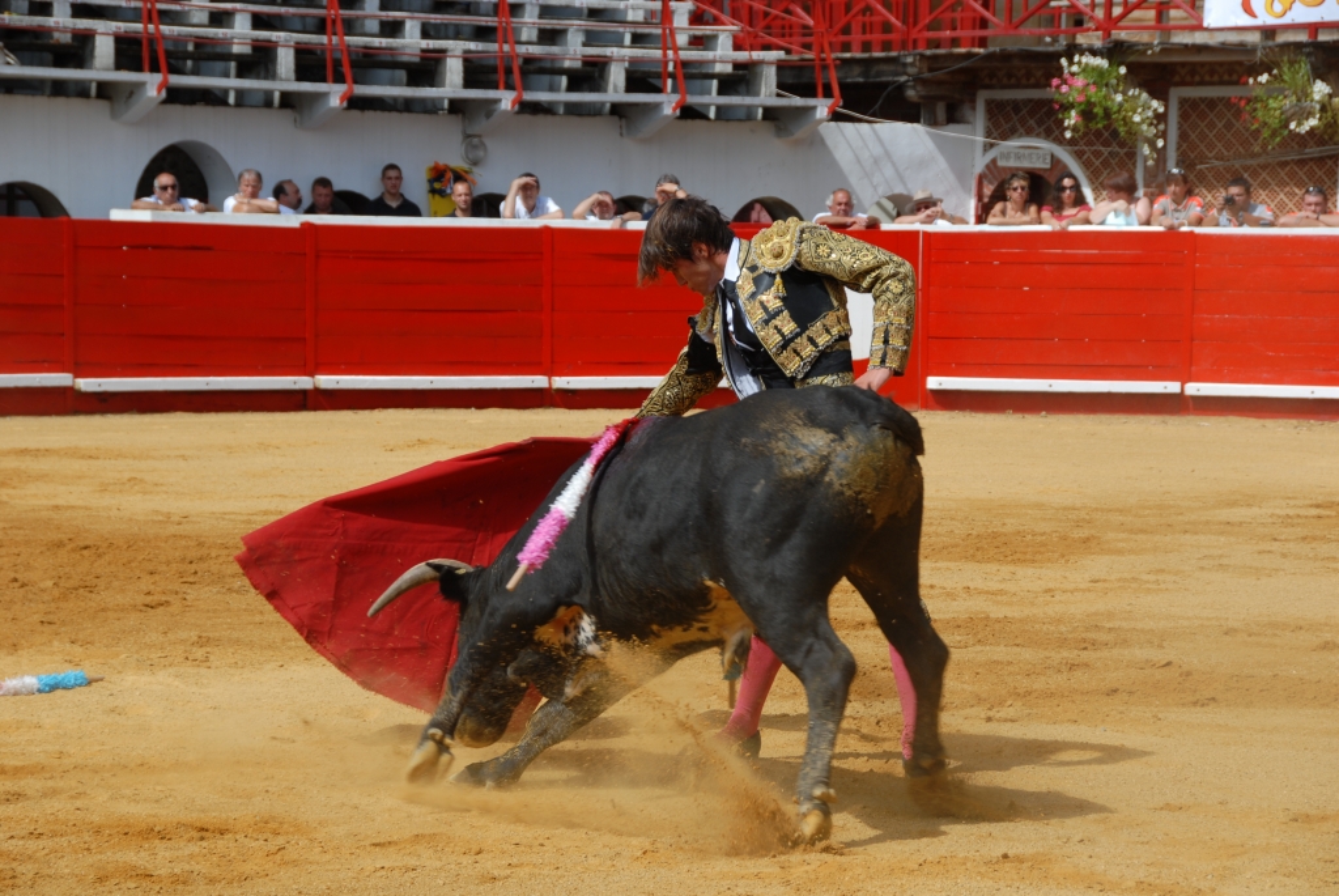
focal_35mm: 135
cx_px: 670
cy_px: 448
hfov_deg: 15.2
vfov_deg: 10.2
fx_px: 5026
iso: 100
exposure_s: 1/250
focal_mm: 90
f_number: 8
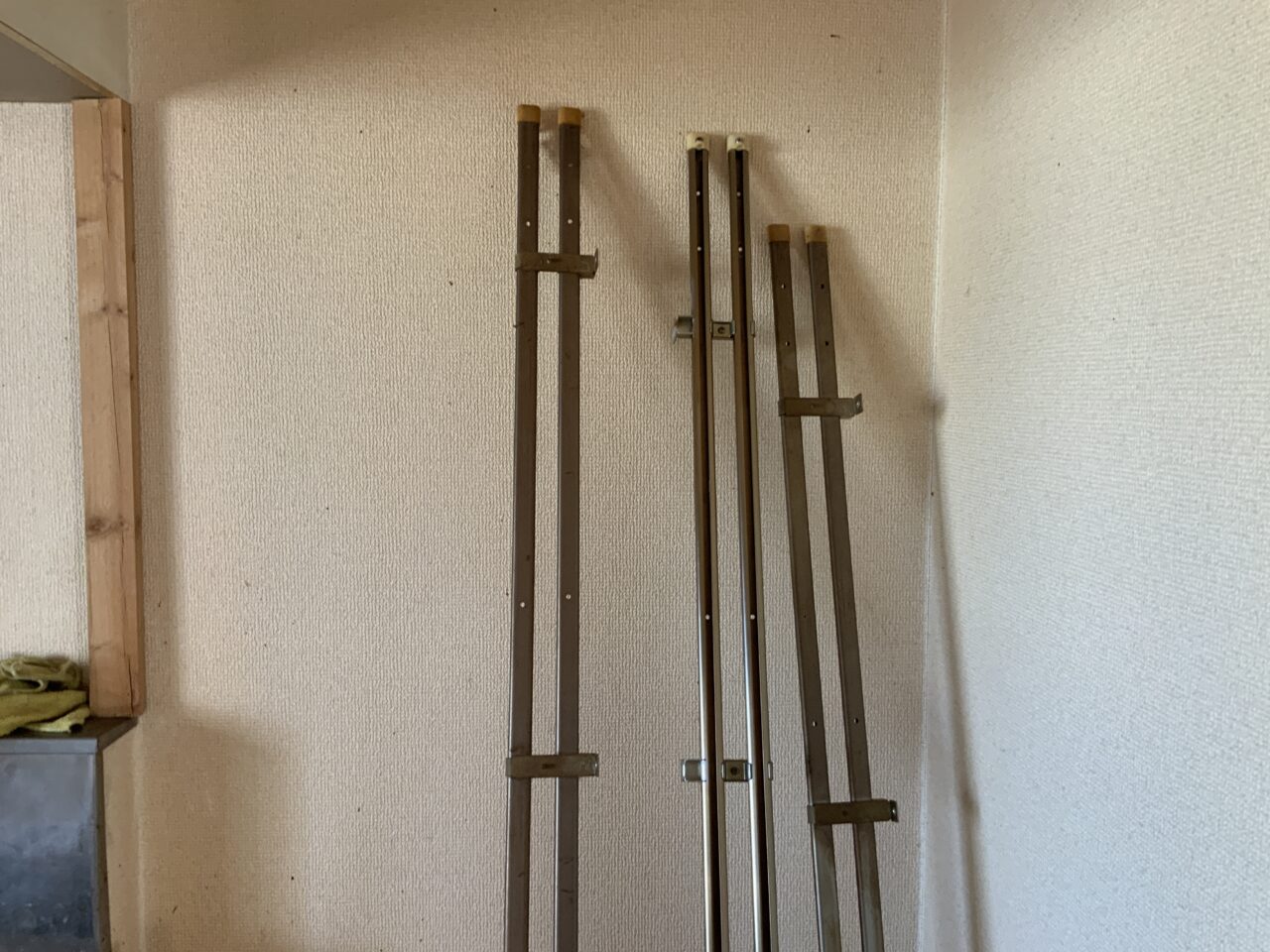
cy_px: 476
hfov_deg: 61.7
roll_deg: +0.1
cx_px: 635
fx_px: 1064
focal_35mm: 29
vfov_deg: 48.2
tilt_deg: -3.8
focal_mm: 3
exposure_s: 1/50
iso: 80
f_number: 1.8
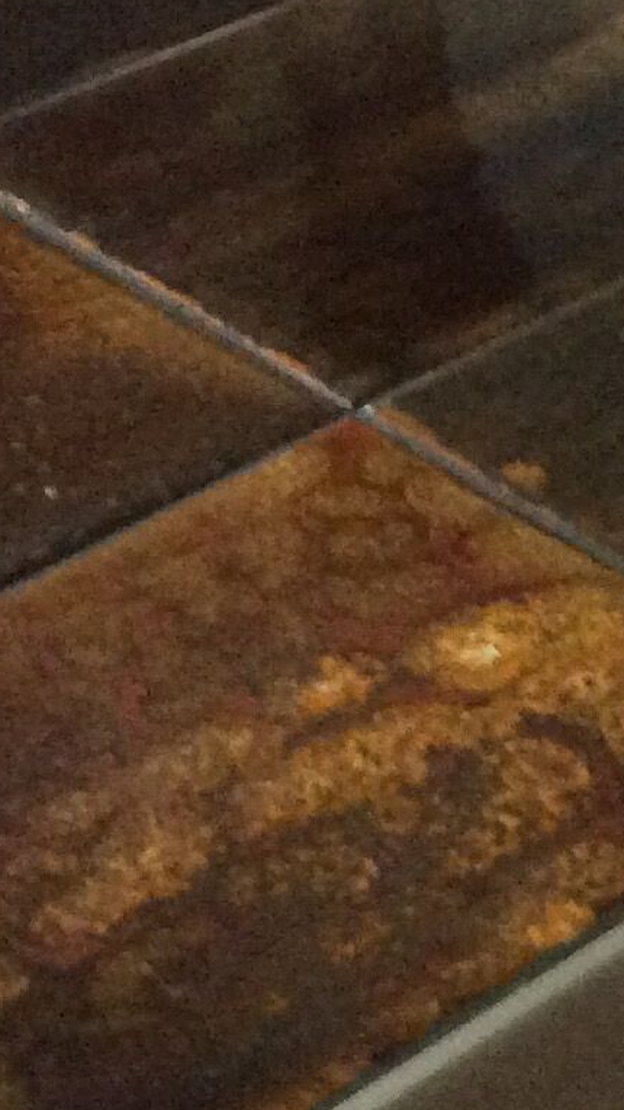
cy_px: 533
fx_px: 3473
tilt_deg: -37.4
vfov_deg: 18.2
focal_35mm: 118
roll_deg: -1.9
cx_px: 1609
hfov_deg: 9.0
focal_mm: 3.3
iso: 320
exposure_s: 1/25
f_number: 2.4
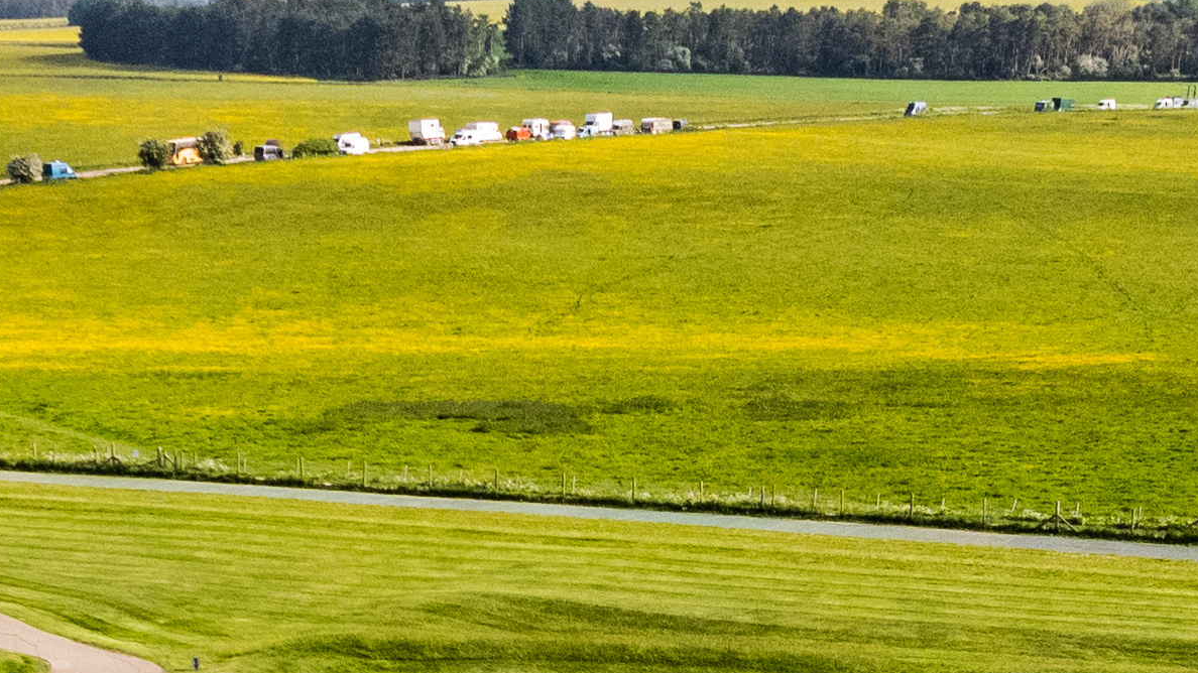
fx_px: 3367
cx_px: 618
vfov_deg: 10.8
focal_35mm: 106
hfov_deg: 20.2
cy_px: 1176
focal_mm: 8.4
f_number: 2.8
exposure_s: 1/60
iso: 200
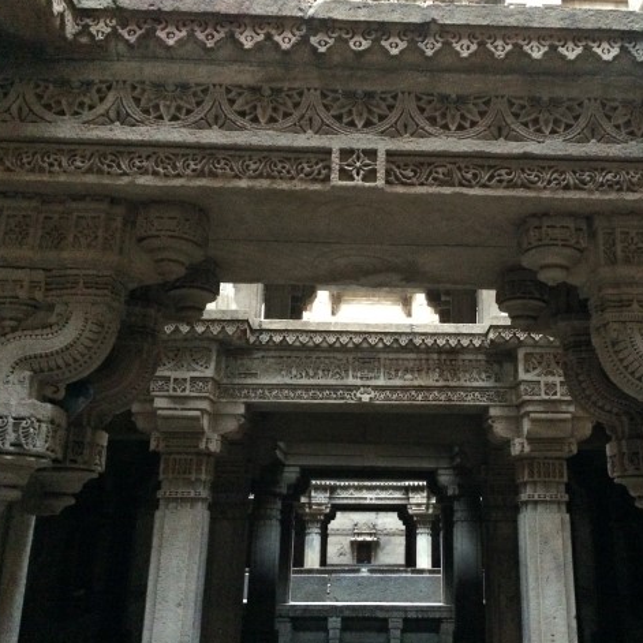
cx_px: 397
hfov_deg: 45.7
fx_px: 757
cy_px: 324
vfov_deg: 46.0
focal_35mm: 36
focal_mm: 4.12
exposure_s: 1/15
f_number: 2.2
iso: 640
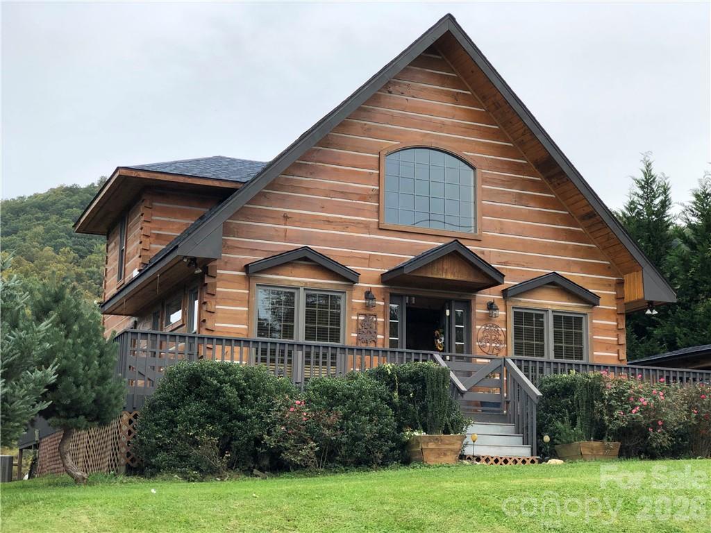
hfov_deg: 33.8
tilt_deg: +11.4
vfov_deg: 25.7
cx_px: 356
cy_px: 266
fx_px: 1171
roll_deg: -1.1
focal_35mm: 57
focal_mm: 6.6
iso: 20
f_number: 2.8
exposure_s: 1/410
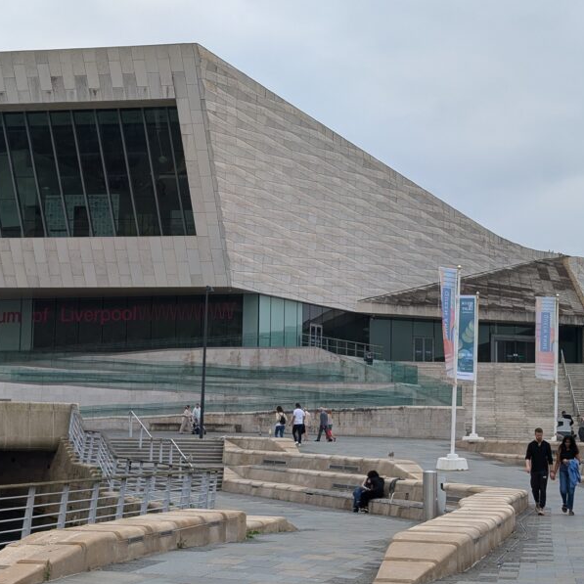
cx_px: 222
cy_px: 292
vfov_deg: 29.6
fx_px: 1107
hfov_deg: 29.4
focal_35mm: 58
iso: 20
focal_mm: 6.9
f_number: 1.68
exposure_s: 1/1112
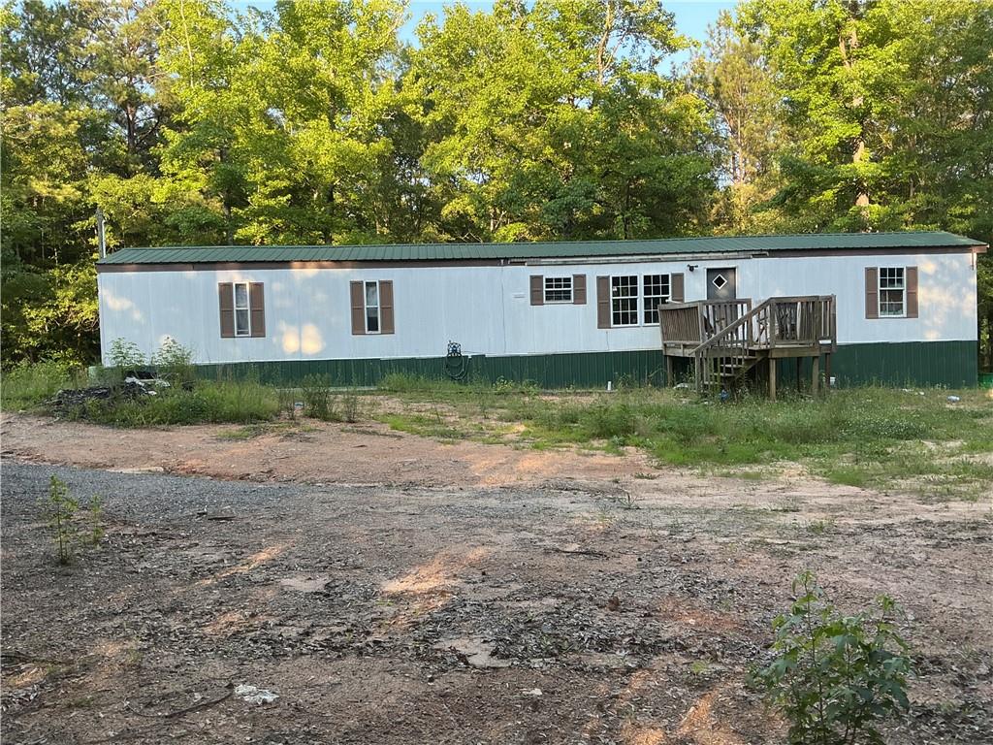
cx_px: 496
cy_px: 372
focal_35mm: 29
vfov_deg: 48.2
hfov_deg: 61.7
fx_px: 832
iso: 16
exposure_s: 1/139
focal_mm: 3
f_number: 1.8
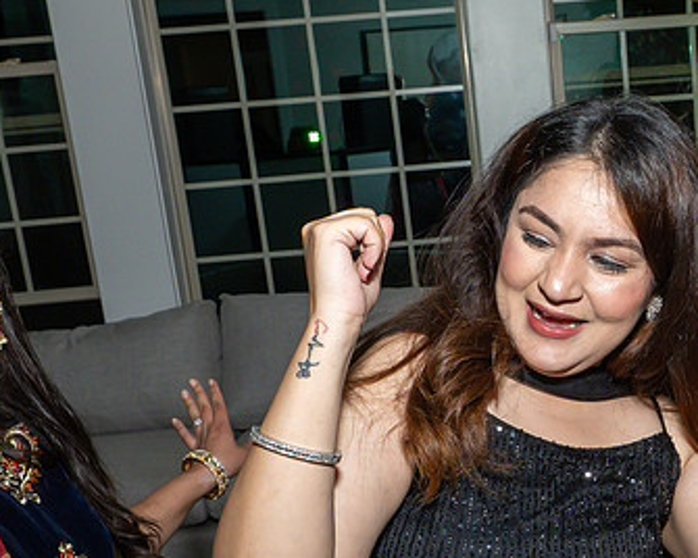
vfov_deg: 25.5
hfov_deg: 30.6
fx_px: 1219
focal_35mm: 59
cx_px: 621
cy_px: 409
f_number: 8
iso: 800
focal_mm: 17
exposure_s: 1/250
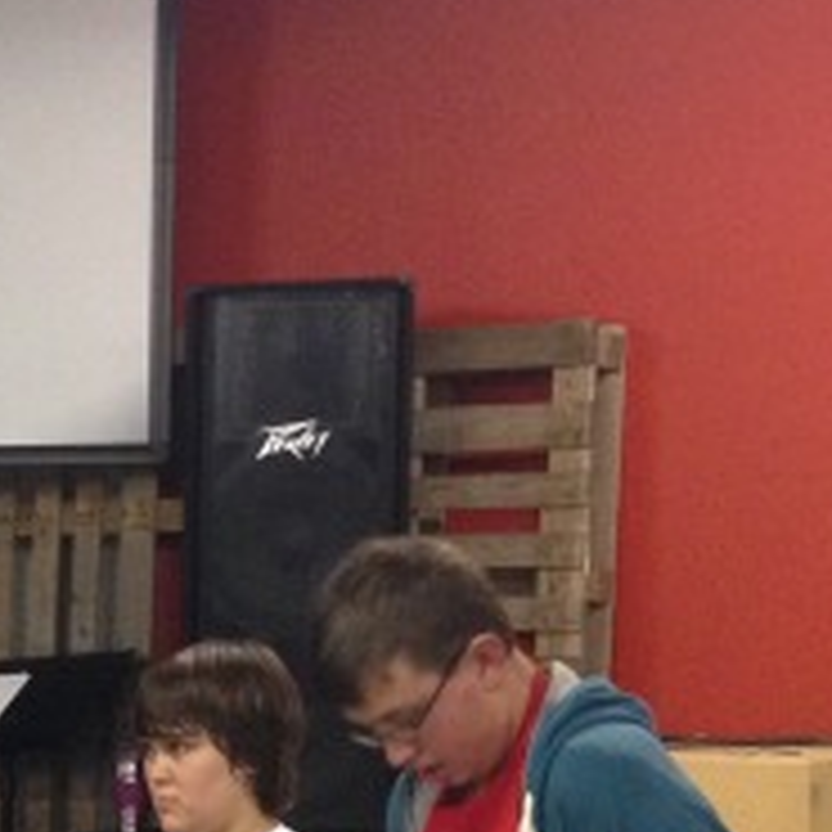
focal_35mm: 134
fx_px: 3644
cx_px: -607
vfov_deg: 12.8
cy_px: 886
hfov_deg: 12.1
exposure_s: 1/20
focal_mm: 4.28
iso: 250
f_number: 2.4
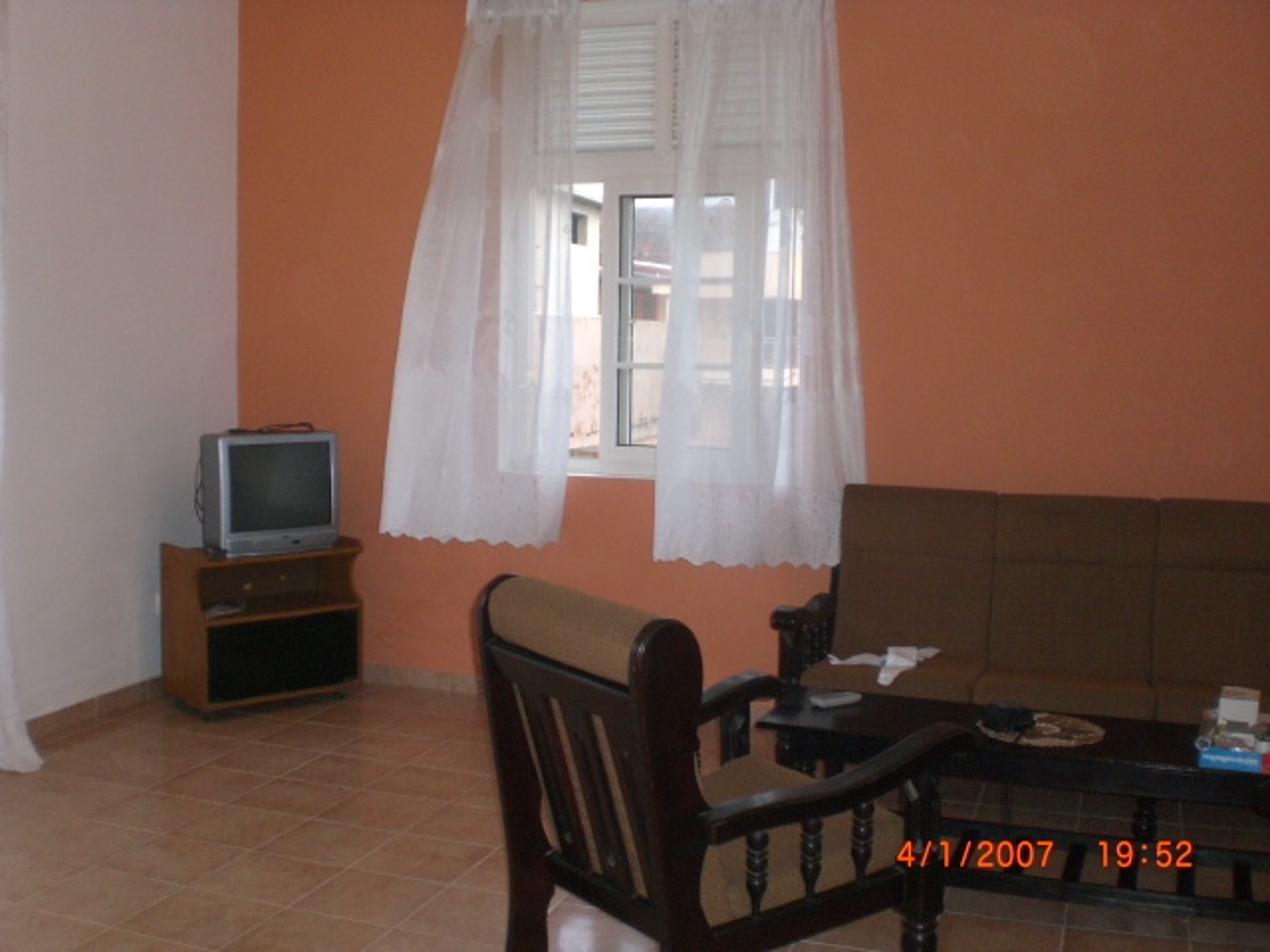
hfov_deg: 49.0
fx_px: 1394
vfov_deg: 37.7
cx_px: 635
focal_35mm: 38
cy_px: 476
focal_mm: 6.3
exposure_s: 1/60
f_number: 3.1
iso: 200
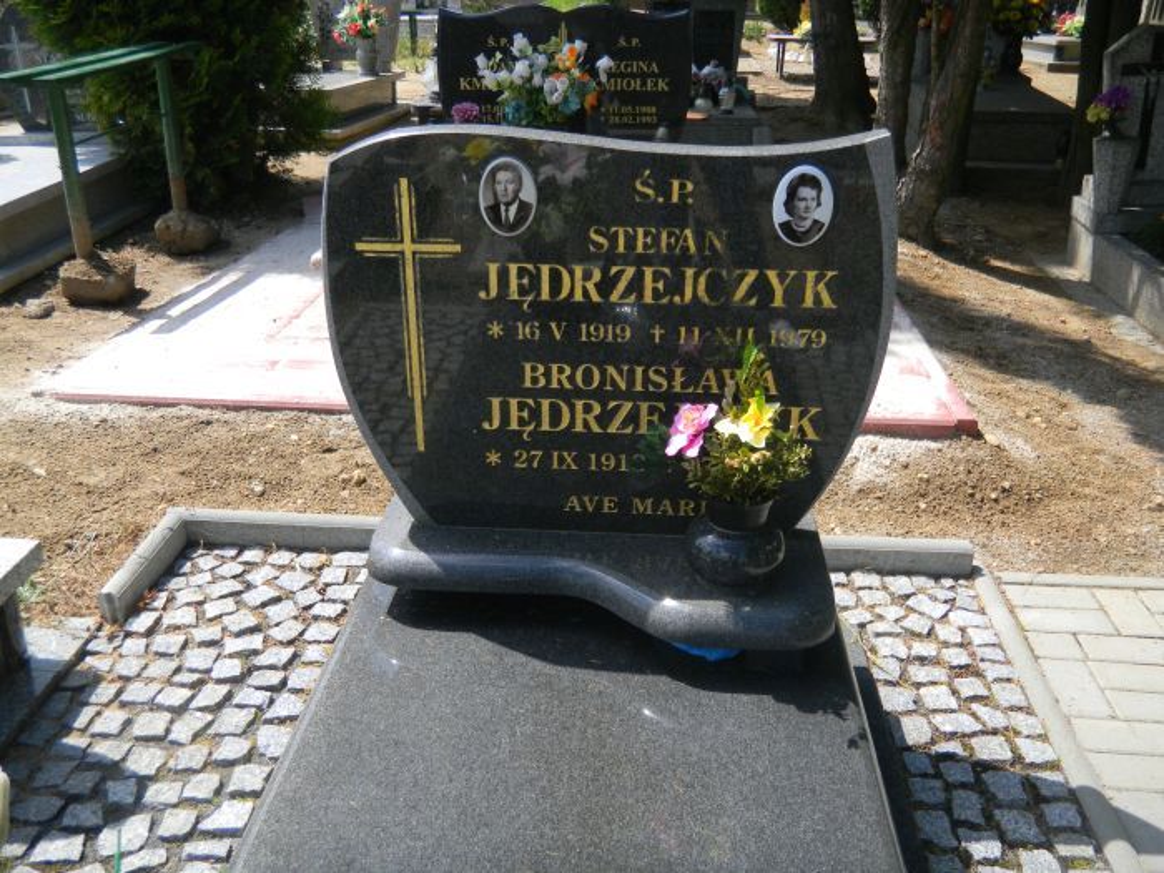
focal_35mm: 33
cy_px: 436
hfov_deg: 55.4
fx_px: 1110
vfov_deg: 42.9
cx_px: 582
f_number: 3.9
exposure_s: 1/414
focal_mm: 6
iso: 80
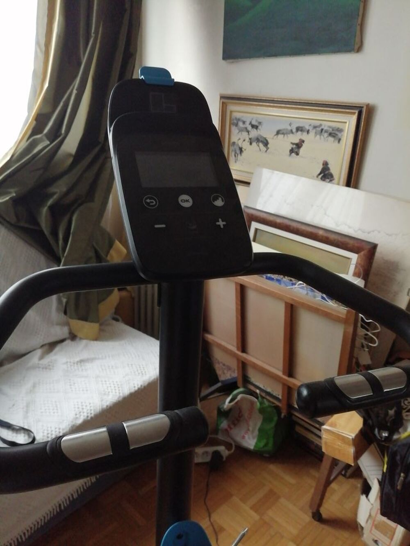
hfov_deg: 53.1
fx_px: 411
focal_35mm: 26
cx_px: 205
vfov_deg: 67.3
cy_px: 273
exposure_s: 1/33.3
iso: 250
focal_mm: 3.62
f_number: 1.8
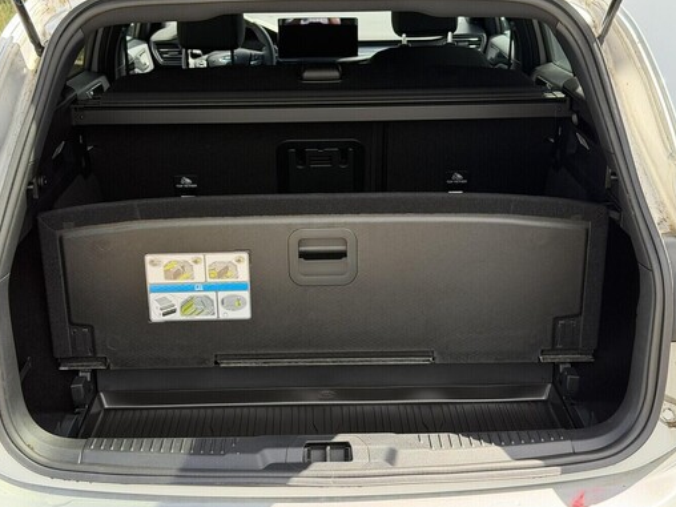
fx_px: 1015
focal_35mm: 52
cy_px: 269
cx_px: 333
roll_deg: +0.0
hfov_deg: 36.8
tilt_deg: -21.2
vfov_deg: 28.0
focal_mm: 6.76
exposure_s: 1/458
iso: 80
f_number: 1.78
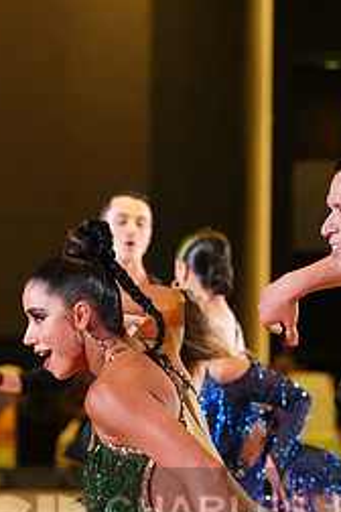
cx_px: 230
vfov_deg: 7.0
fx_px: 4191
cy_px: 536
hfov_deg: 4.7
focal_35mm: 295
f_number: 4
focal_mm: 128
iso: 4000
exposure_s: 1/400
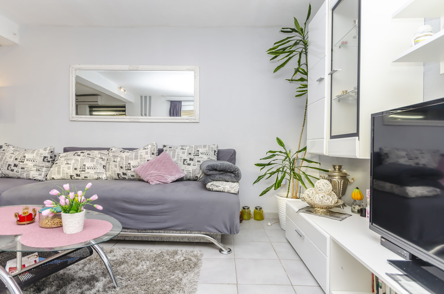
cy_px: 147
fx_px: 222
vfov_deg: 67.2
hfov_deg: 90.1
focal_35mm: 18
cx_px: 222
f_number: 6.3
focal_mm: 12
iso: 250
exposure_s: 1/100
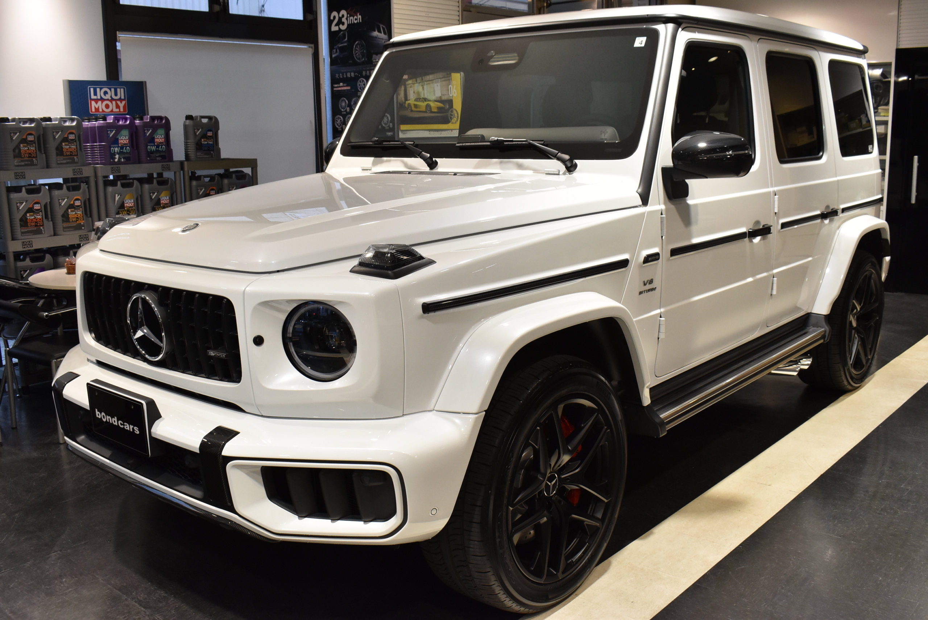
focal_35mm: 34
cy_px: 310
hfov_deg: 55.1
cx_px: 464
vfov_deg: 38.4
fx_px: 890
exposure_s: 1/40
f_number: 8
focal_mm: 23
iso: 1100
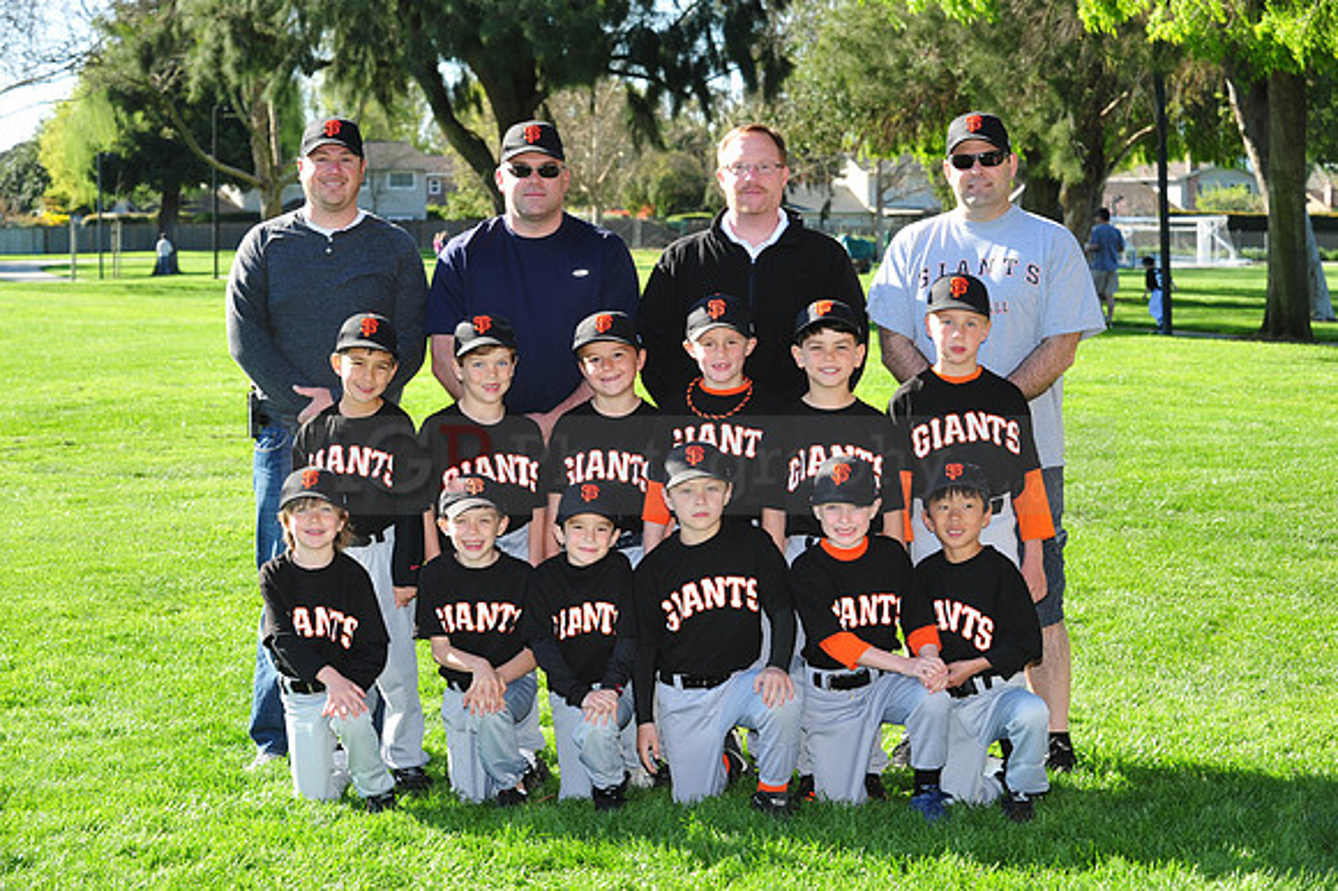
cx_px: 669
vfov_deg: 17.0
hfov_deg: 25.4
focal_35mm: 80
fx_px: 2972
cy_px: 446
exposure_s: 1/125
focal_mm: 80
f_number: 8
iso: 200
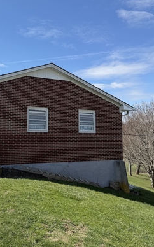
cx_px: 34
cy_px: 121
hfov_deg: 35.2
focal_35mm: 35
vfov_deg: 55.3
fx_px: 235
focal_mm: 6.76
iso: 80
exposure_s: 1/3953
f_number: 1.78
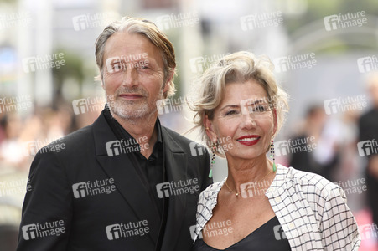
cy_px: 126
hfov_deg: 6.4
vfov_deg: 4.3
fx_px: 3357
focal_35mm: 320
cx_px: 189
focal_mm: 320
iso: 800
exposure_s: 1/800
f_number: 5.6
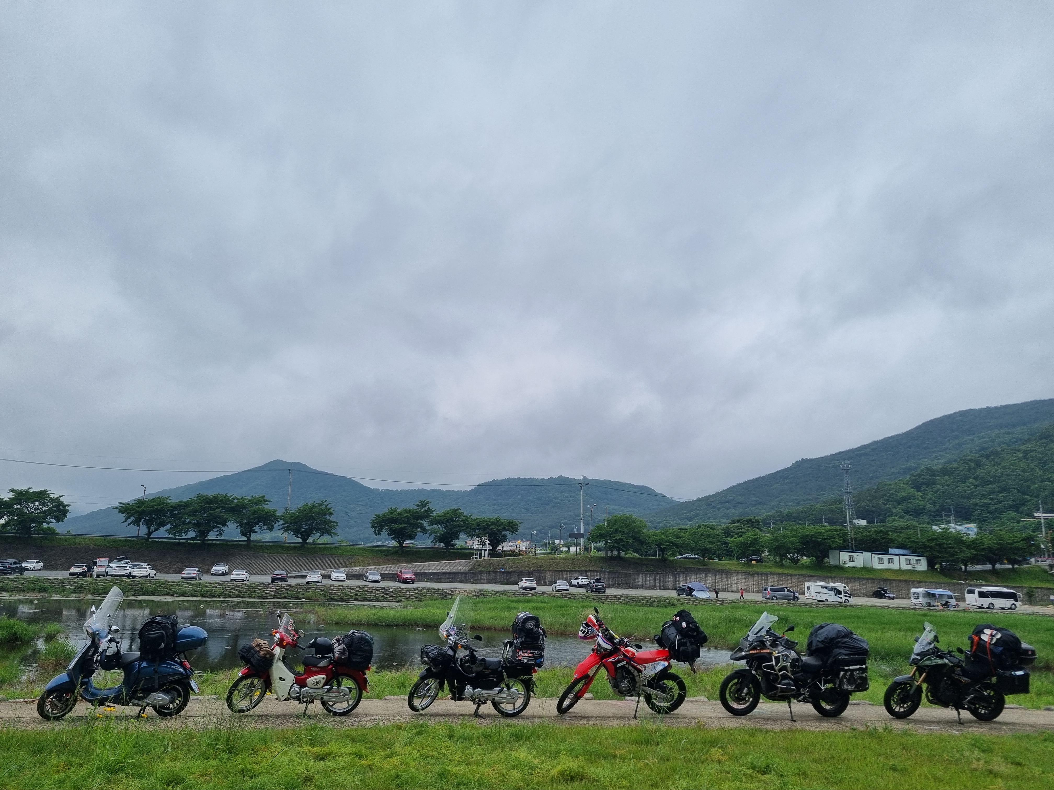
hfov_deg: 67.3
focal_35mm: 26
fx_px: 792
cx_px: 527
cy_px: 395
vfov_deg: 53.1
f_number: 1.8
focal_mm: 5.4
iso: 50
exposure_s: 1/2744
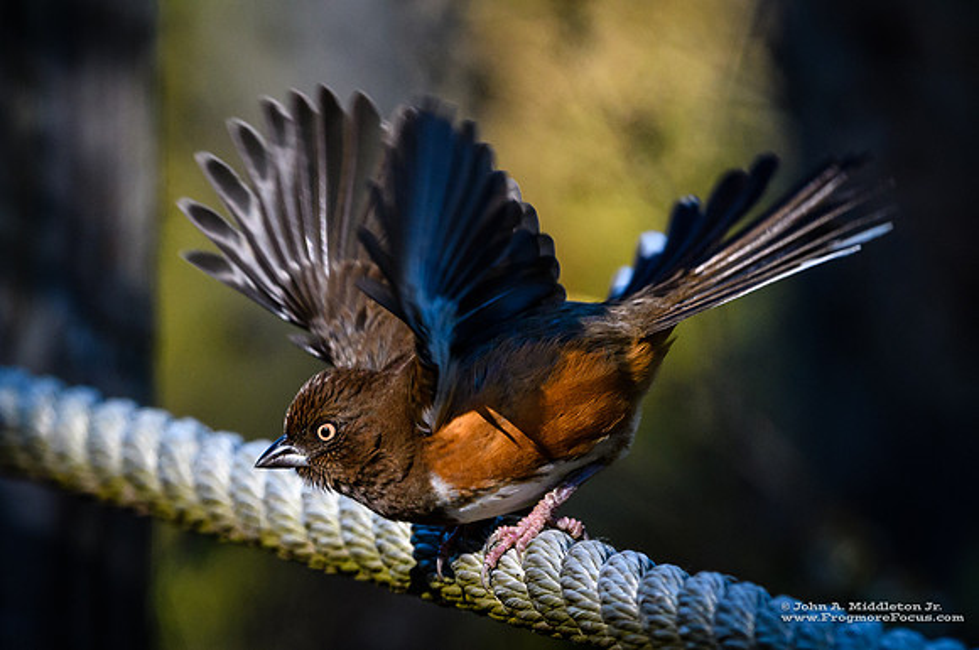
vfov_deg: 1.2
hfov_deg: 1.8
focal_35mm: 1175
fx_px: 31901
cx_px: 243
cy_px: 483
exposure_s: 1/1600
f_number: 5.6
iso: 800
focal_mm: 500
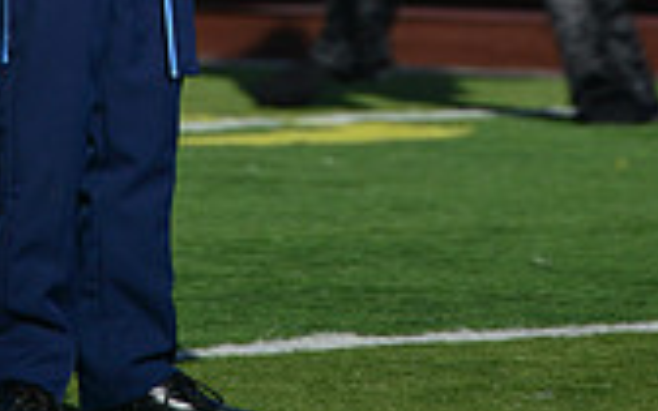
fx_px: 19600
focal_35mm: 1093
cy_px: -438
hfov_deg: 1.9
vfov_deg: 1.2
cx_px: 323
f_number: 5.6
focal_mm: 400
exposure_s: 1/2000
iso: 125
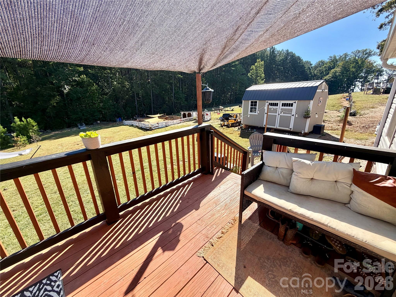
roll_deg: +1.8
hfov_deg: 102.1
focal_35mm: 14
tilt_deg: -17.6
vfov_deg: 85.7
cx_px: 198
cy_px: 148
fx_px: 160
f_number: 2.2
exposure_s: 1/717
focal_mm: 2.22
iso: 40
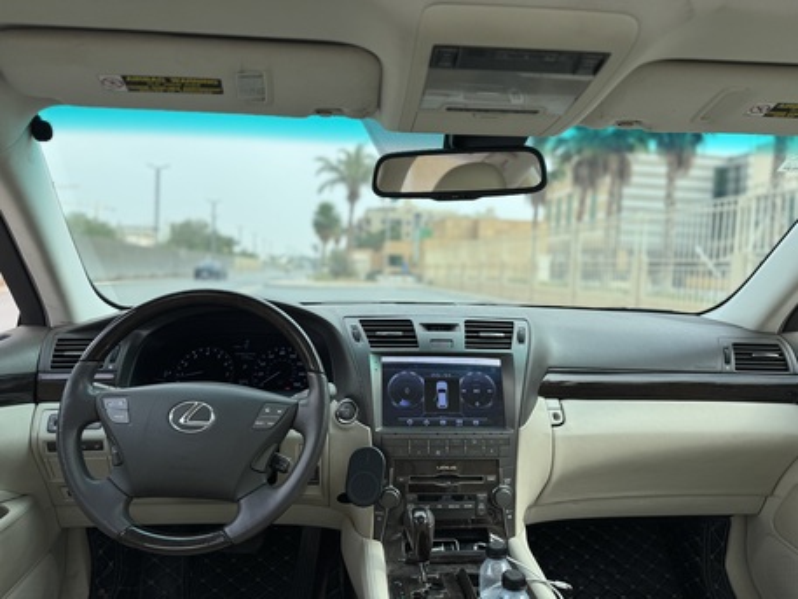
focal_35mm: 24
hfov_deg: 71.6
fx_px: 553
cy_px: 300
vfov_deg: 56.8
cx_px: 399
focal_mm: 6.76
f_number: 1.78
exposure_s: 1/1524
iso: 80
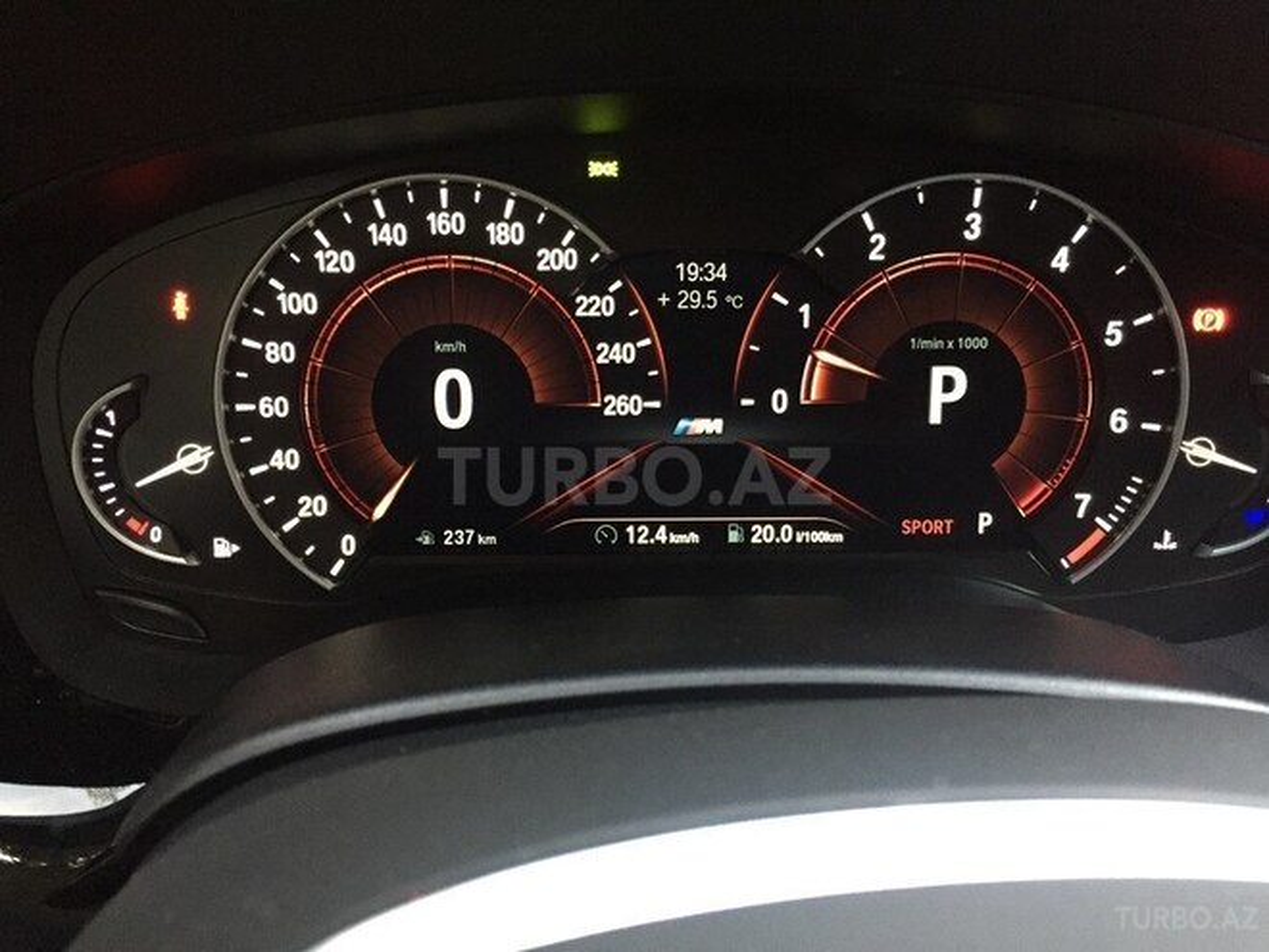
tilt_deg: -29.5
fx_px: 1063
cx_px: 634
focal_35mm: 29
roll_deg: -1.5
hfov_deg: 61.7
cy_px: 476
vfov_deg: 48.2
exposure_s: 1/17
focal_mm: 4.15
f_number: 2.2
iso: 320
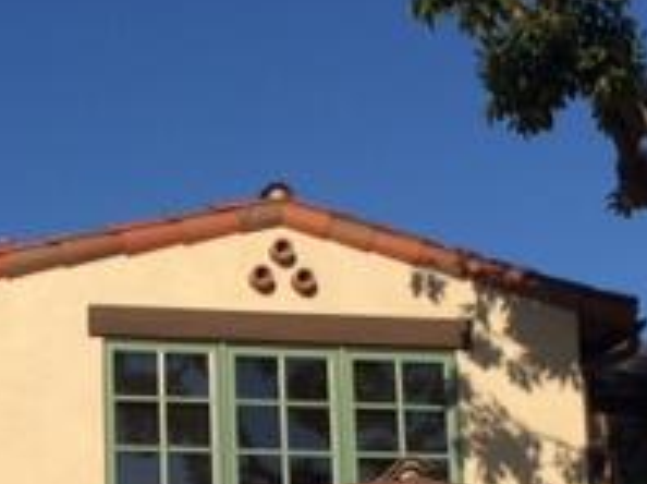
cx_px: 131
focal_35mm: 97
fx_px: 1811
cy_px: 536
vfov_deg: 14.8
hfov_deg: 20.0
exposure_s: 1/4115
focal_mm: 4.12
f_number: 2.2
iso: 40
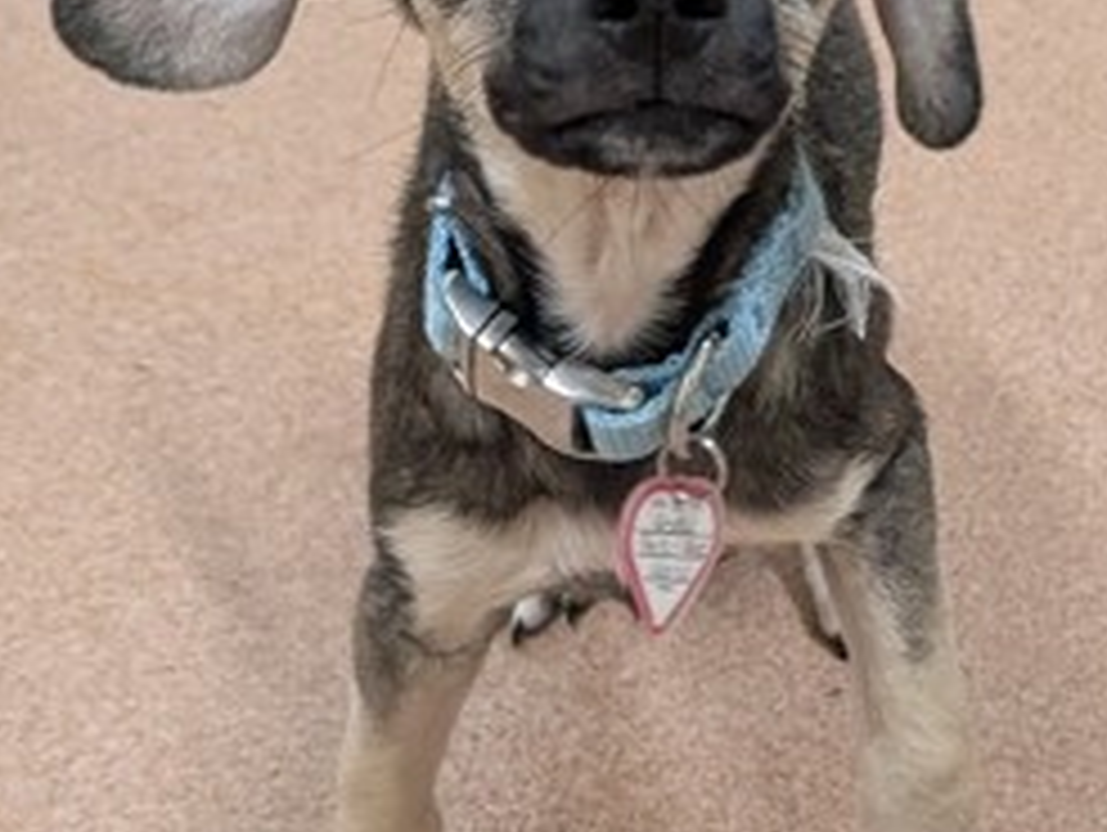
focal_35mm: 41
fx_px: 1312
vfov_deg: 34.4
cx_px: 644
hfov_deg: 45.6
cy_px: 198
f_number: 1.68
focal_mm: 6.9
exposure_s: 1/458
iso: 1846
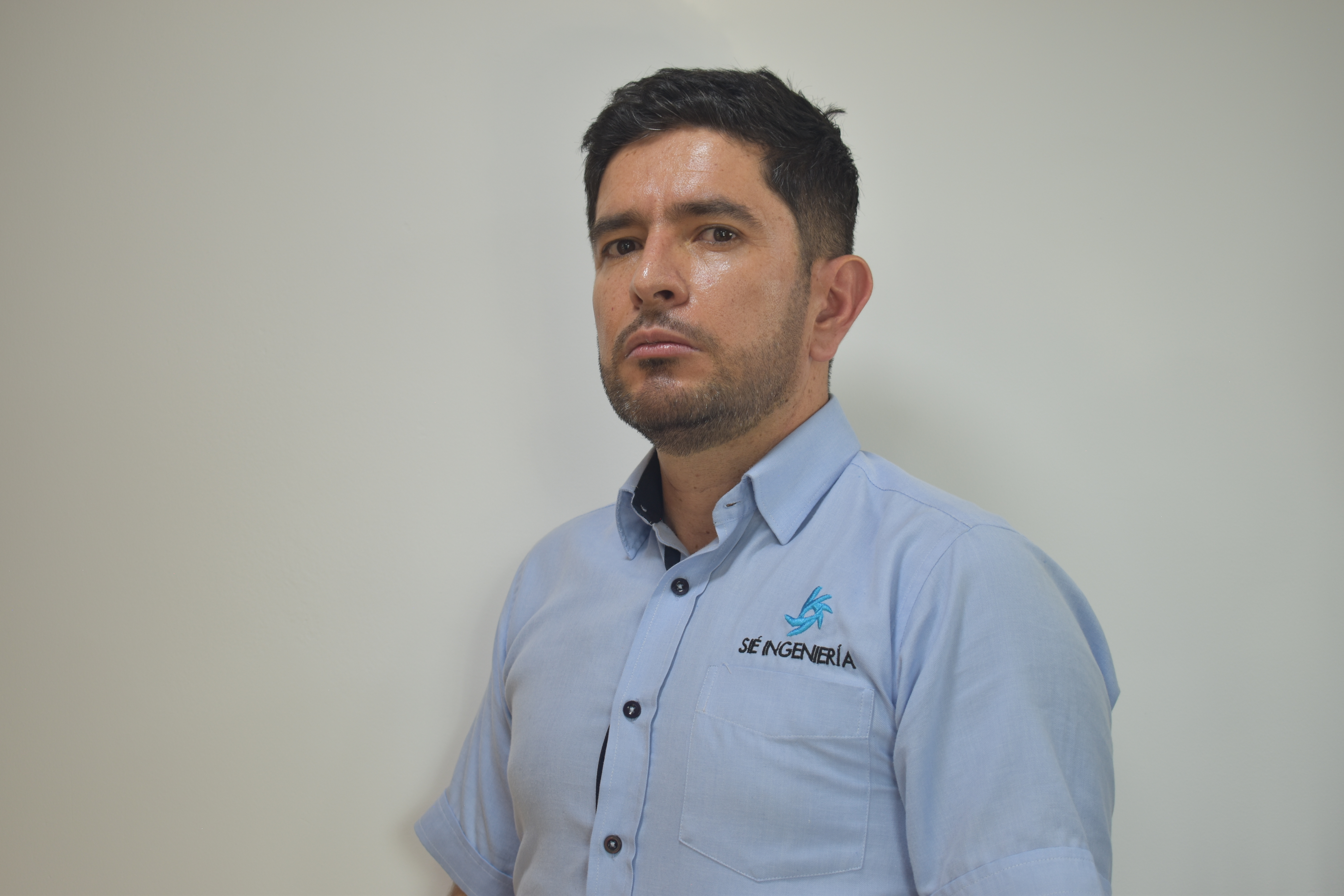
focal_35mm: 54
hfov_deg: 36.9
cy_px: 448
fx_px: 2016
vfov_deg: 25.1
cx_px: 672
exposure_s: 1/60
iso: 220
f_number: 4.8
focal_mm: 36
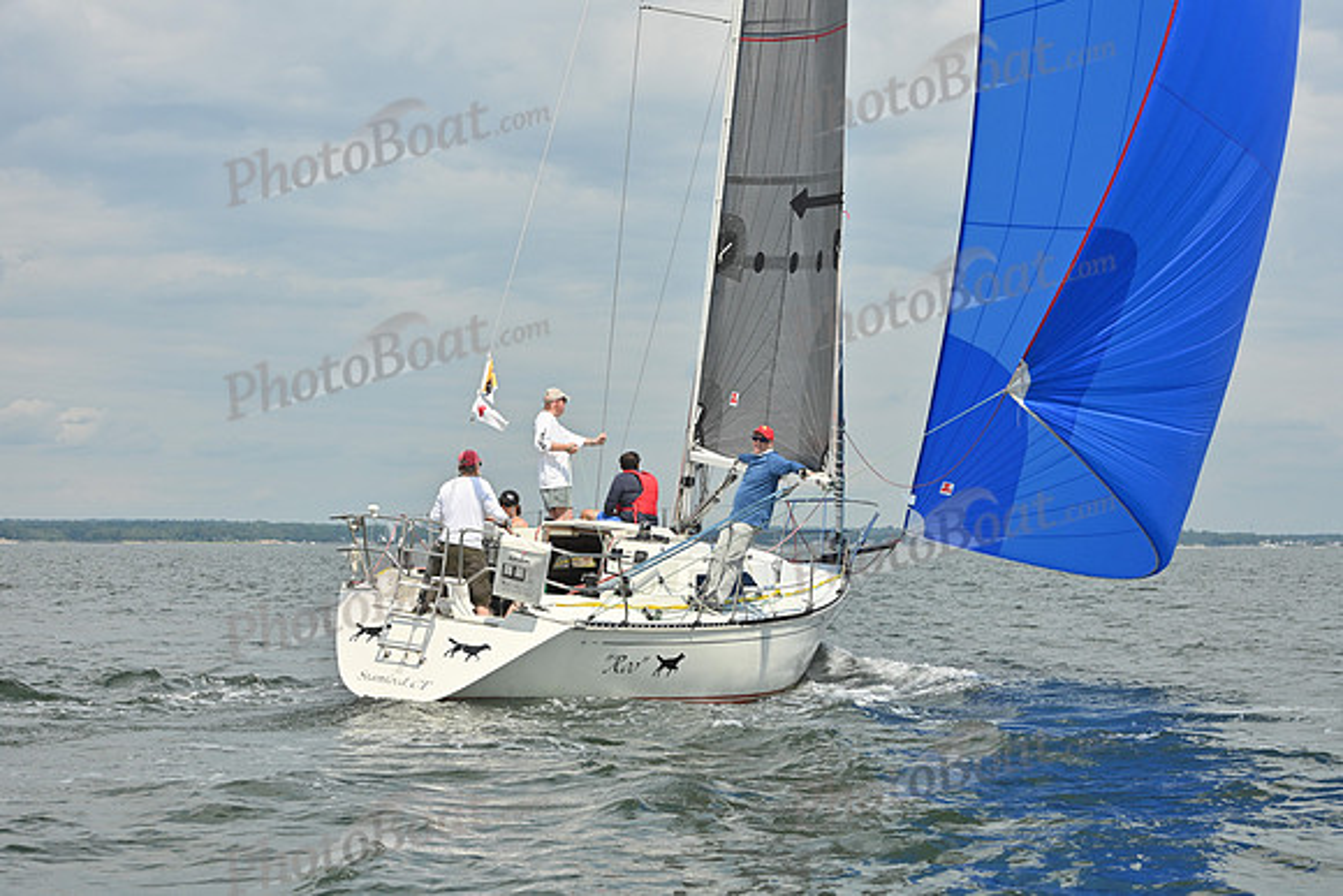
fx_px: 3060
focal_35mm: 82
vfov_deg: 16.7
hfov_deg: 24.8
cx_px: 672
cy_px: 448
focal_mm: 82
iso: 320
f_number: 10
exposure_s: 1/1250
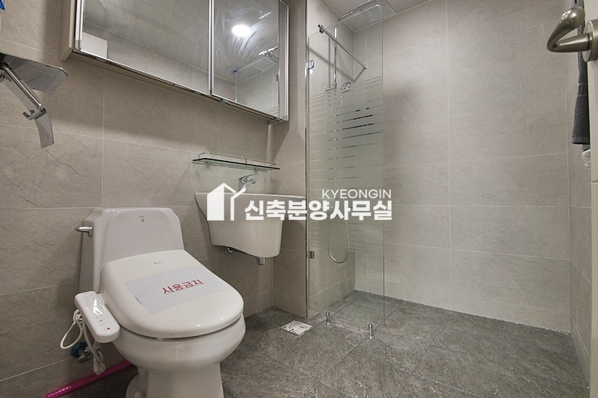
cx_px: 299
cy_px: 199
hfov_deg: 95.0
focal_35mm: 16
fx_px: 274
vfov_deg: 72.0
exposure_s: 1/20
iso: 800
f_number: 9
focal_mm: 11
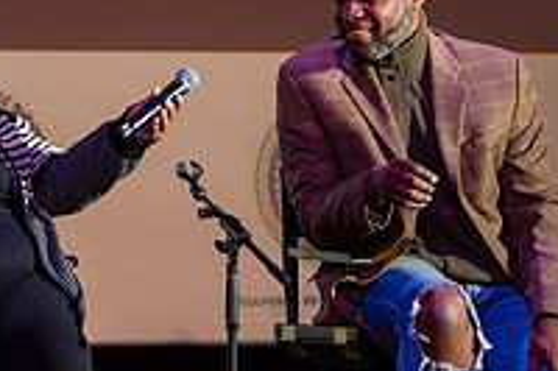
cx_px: -73
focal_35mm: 424
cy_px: 241
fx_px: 6566
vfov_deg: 3.2
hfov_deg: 4.9
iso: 1000
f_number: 4
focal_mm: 146
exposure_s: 1/250
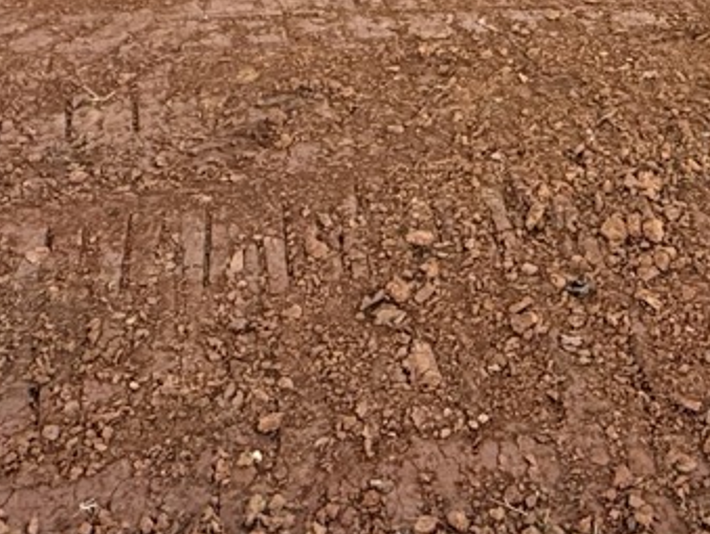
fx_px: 1355
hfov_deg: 28.9
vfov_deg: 18.2
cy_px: -398
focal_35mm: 66
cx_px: 530
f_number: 2.2
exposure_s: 1/535
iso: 64
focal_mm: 2.22
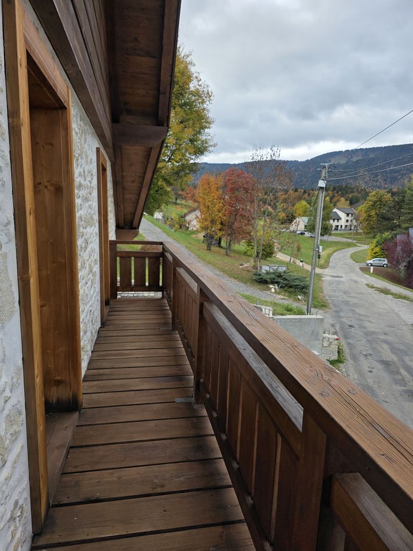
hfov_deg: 58.9
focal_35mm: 23
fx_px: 366
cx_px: 206
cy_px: 276
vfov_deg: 73.9
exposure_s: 1/359
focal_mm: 6.3
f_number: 1.7
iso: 25
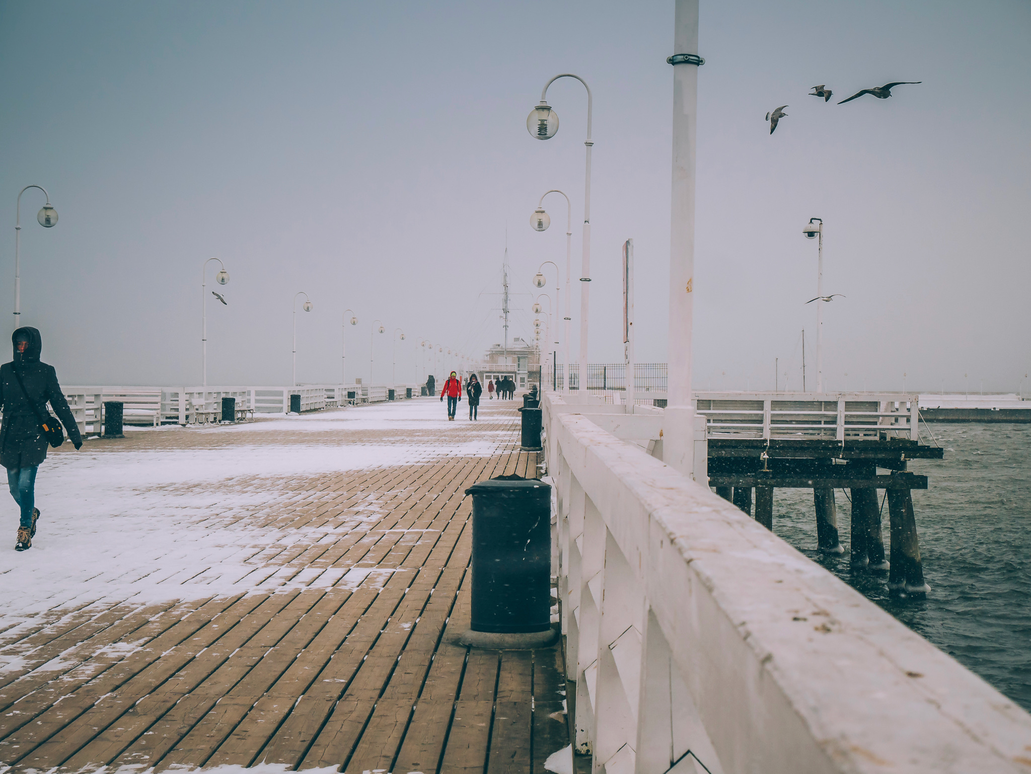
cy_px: 387
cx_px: 516
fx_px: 1907
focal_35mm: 64
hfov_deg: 30.3
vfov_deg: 22.9
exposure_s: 1/800
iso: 200
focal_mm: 32
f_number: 5.6
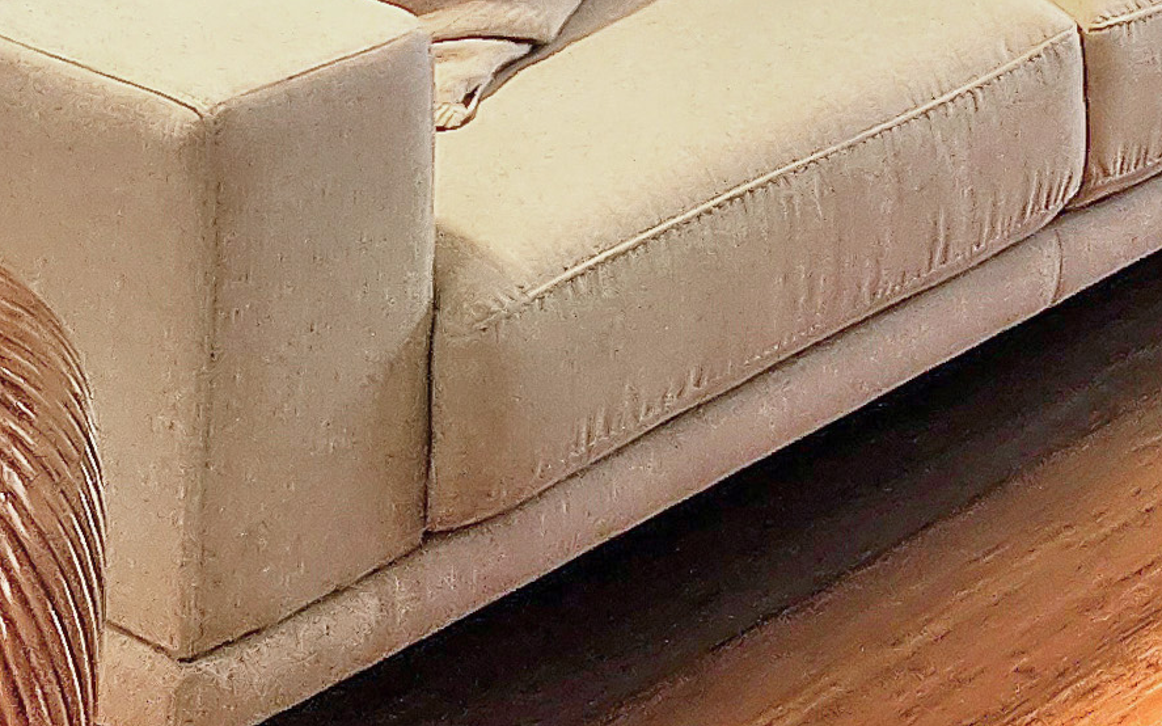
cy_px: -879
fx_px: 3483
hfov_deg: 16.1
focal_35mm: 110
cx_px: 2082
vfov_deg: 10.6
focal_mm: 6.4
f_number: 1.8
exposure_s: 1/180
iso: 80
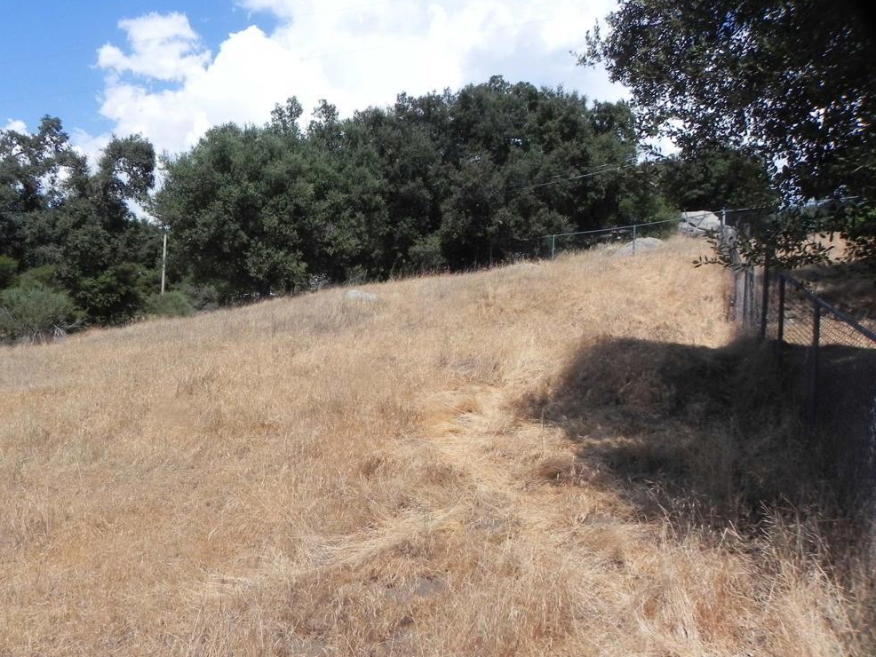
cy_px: 321
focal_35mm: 27
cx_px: 442
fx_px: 683
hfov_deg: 65.3
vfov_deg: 51.4
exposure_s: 1/392
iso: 160
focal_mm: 4.6
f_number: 8
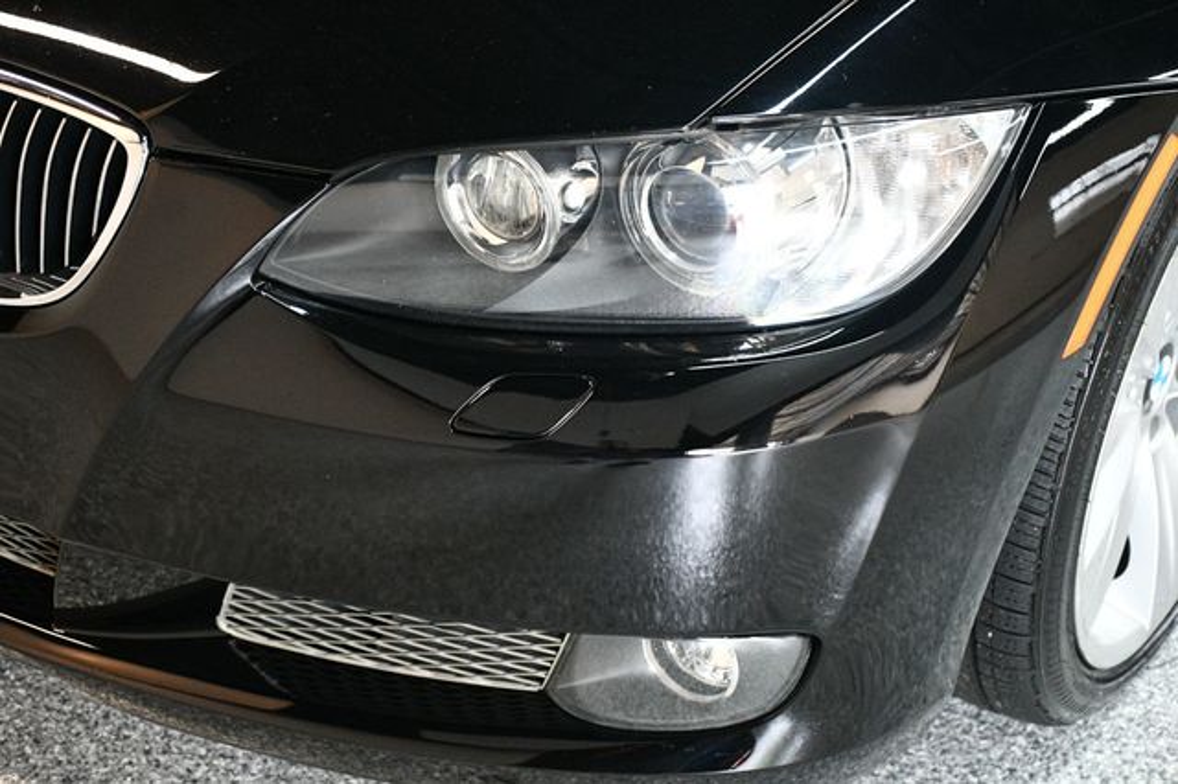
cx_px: 589
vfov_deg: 21.5
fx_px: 2060
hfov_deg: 31.9
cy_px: 392
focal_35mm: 63
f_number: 4.5
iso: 3200
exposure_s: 1/100
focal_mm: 42
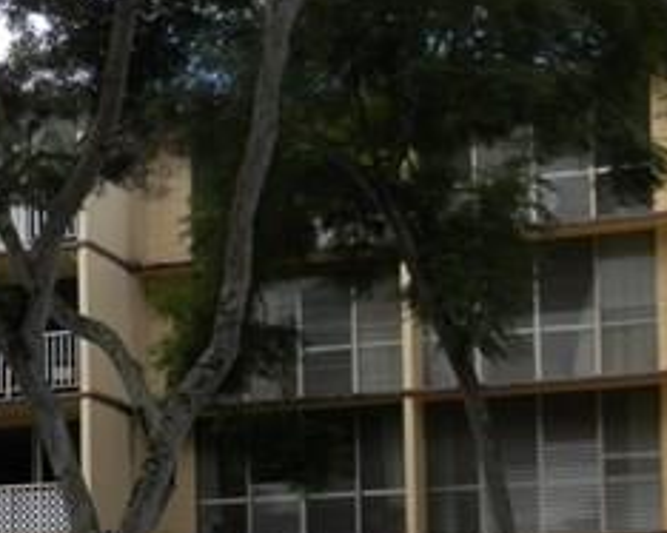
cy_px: 621
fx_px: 2368
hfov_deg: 15.2
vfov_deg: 12.6
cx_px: -219
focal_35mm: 120
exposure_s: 1/320
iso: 80
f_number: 3.8
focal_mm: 8
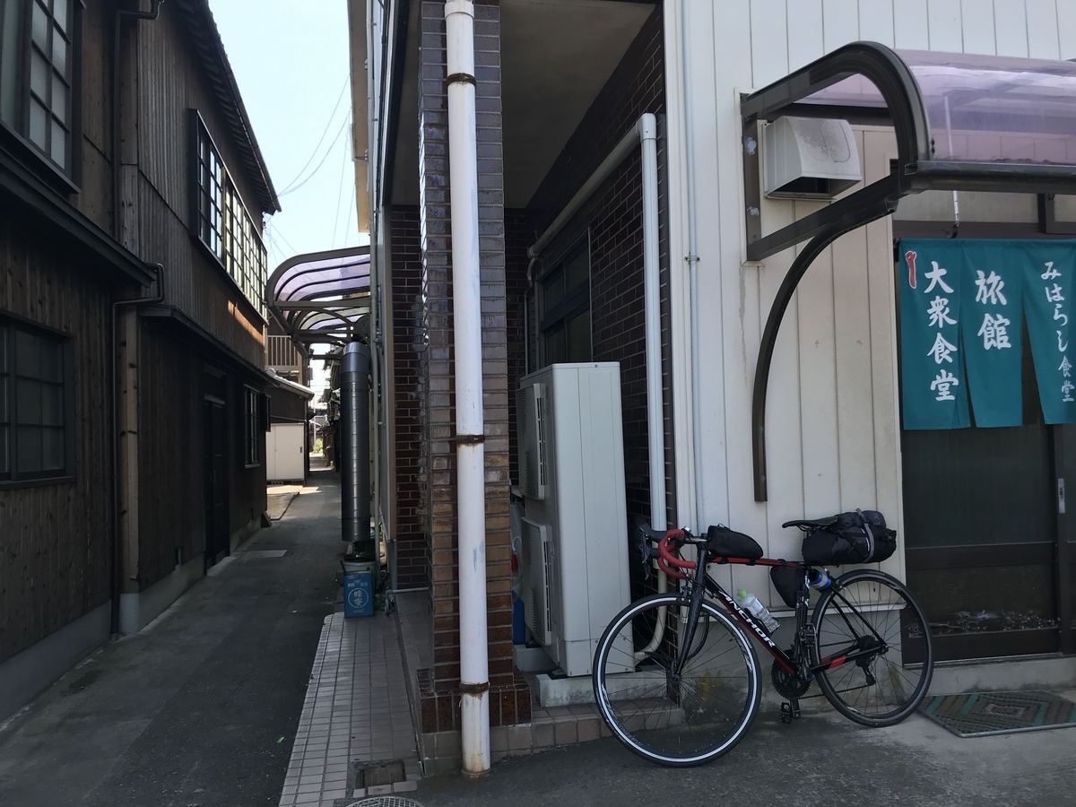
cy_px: 404
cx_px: 538
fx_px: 870
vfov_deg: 49.7
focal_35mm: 28
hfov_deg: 63.4
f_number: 1.8
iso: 20
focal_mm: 3.99
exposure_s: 1/407
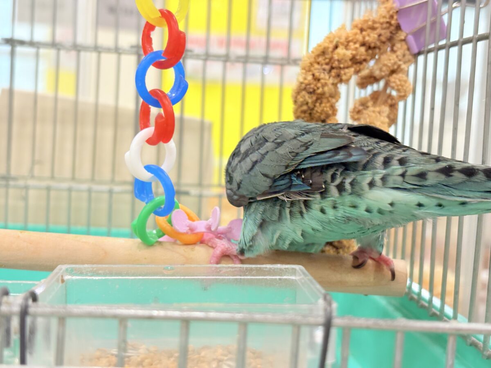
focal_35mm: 52
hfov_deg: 36.8
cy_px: 184
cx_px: 246
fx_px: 738
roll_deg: -2.2
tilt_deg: -4.0
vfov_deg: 28.0
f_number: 1.6
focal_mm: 5.96
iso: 160
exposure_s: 1/100
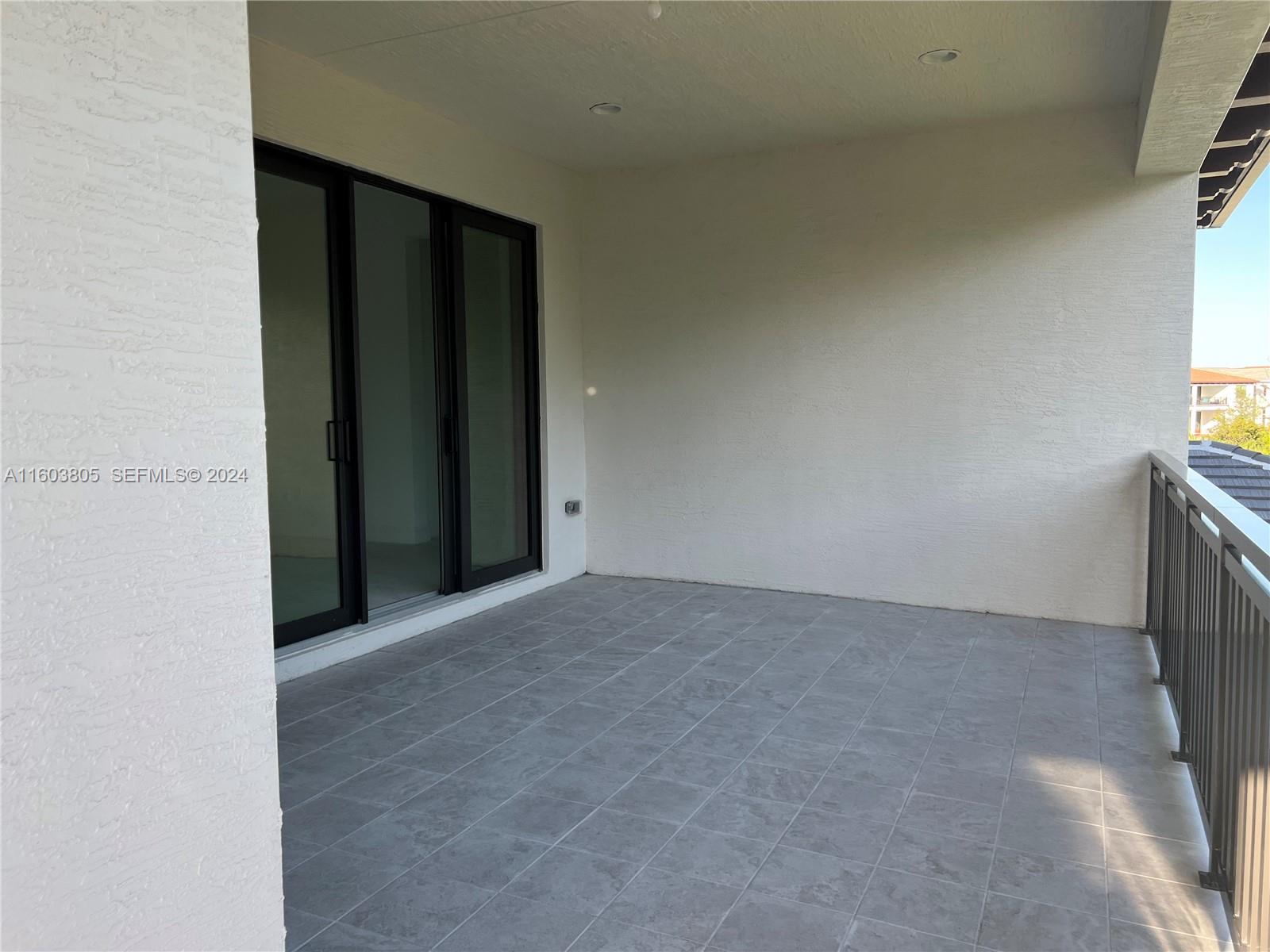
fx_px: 954
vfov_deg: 53.1
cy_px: 476
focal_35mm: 26
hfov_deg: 67.3
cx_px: 635
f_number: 1.5
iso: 50
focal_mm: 5.7
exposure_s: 1/387
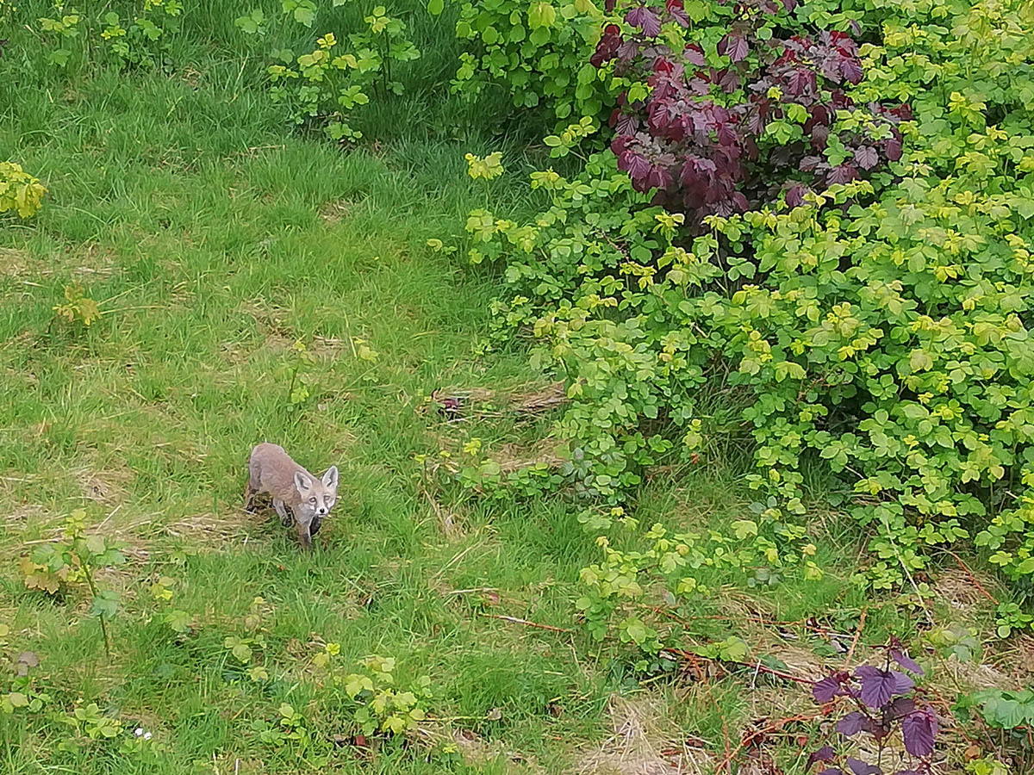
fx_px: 3047
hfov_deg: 19.3
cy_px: 388
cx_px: 517
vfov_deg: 14.5
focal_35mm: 102
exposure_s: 1/50
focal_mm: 3.81
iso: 80
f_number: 2.2
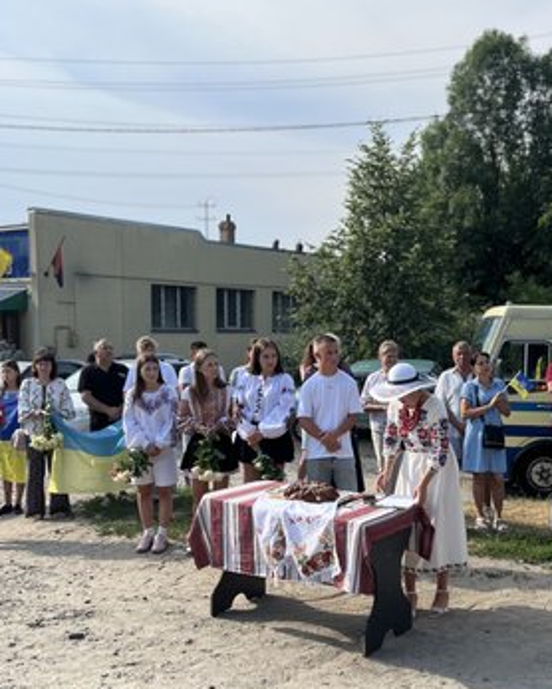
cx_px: 365
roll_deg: -1.4
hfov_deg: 37.9
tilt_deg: -6.1
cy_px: 412
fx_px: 796
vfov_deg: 46.6
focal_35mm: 39
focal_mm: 5.1
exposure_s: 1/2410
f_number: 1.6
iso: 50
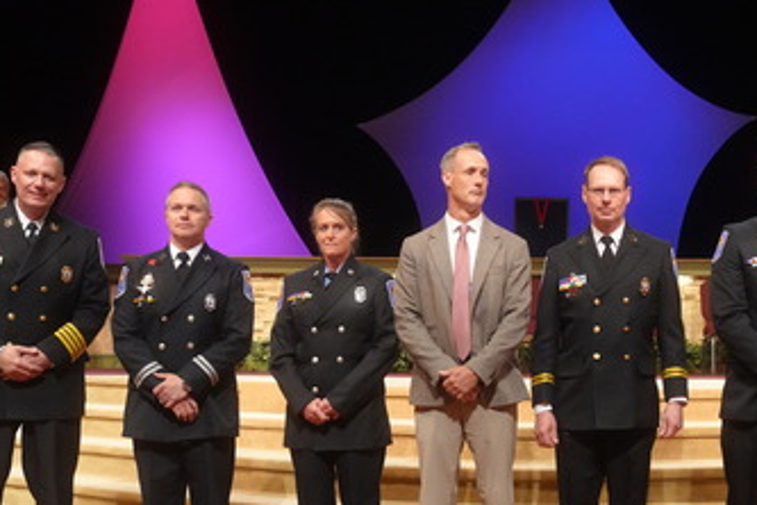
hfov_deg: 36.8
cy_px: 366
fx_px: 1114
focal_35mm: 53
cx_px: 548
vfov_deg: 25.3
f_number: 4
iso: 6400
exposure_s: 1/160
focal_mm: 31
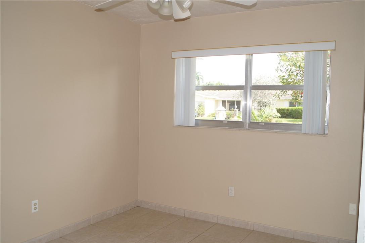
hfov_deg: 57.3
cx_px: 182
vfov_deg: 39.9
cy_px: 122
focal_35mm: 33
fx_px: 334
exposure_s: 1/60
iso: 100
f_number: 4
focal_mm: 22
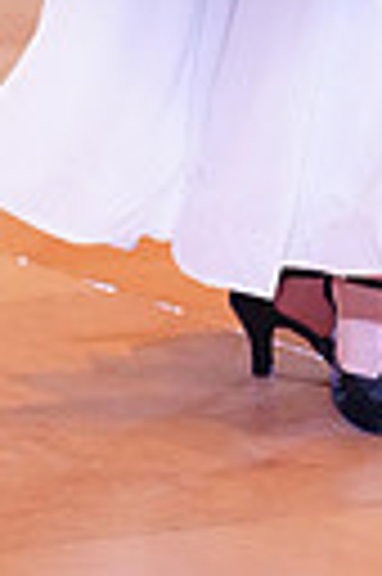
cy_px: -410
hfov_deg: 2.5
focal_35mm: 548
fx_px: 8745
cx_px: 618
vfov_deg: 3.7
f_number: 2.8
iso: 5000
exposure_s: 1/400
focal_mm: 121
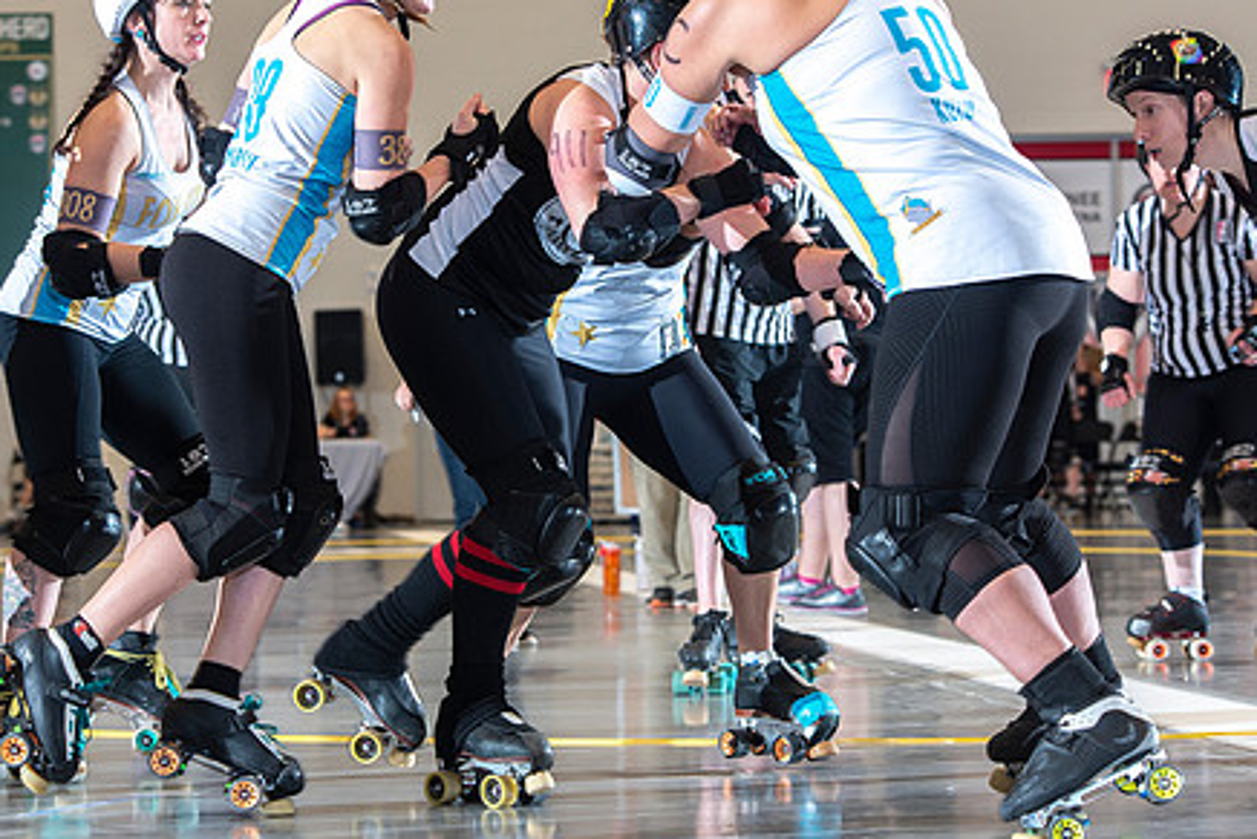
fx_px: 4645
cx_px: 528
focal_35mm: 133
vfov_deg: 10.3
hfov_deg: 15.4
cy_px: 321
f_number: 5.6
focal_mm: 100
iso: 500
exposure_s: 1/160
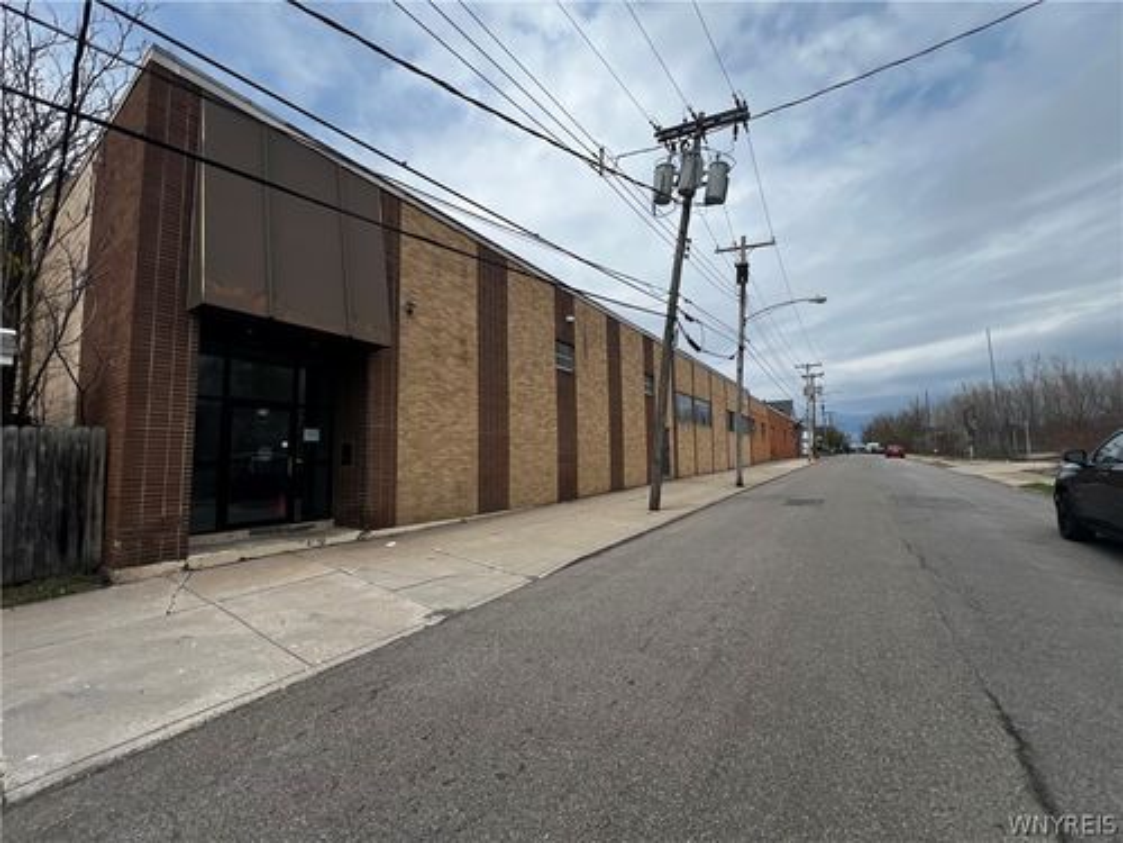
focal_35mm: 13
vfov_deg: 89.9
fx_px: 422
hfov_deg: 106.2
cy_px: 422
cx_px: 562
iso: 32
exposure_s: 1/1698
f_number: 1.8
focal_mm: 1.57
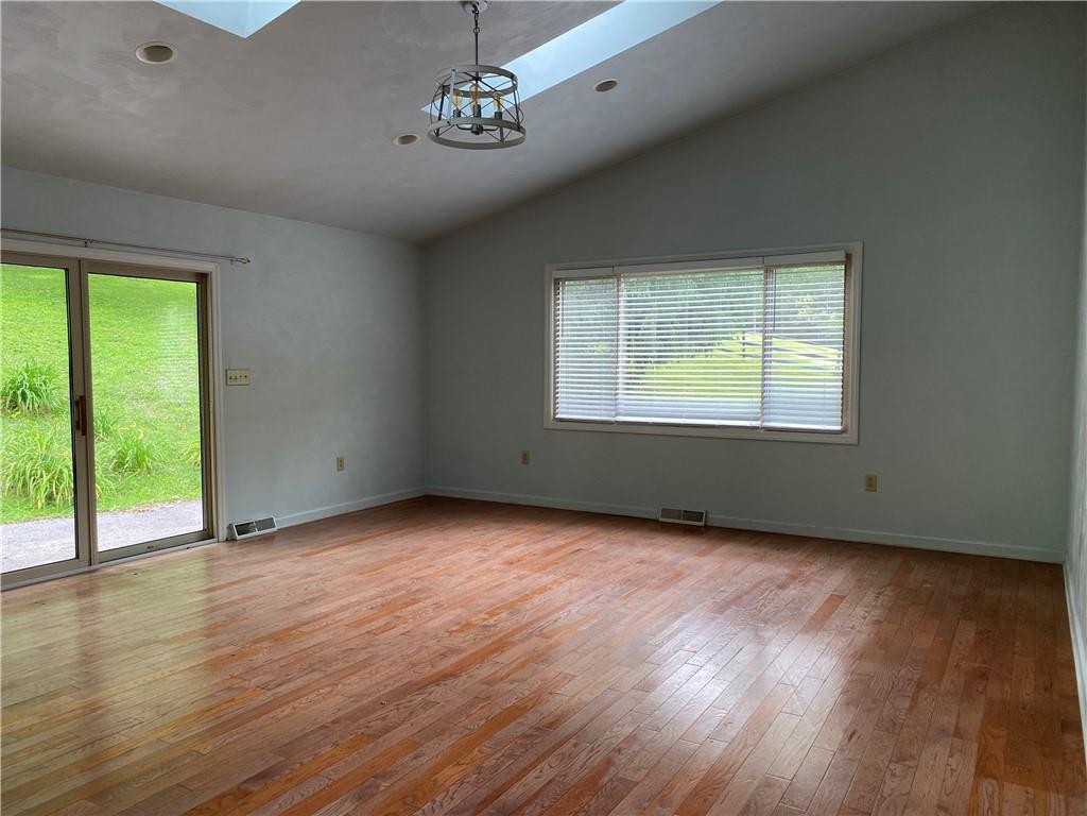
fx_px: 816
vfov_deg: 53.1
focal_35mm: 26
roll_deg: -0.7
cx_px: 544
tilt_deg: -4.9
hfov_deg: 67.3
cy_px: 408
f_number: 1.8
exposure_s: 1/120
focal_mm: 4.25
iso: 100
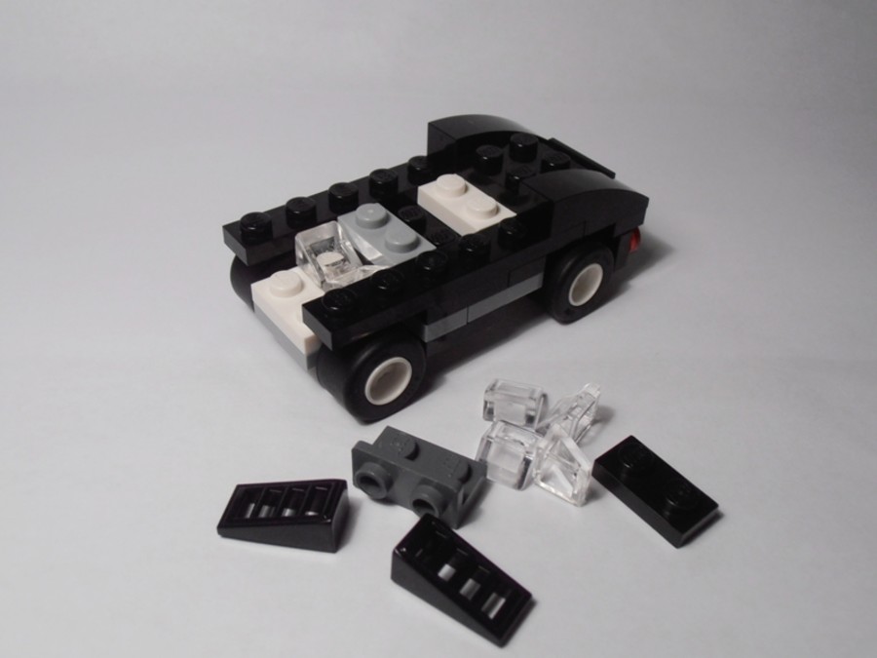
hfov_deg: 50.1
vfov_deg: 38.7
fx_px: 937
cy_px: 329
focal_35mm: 37
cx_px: 438
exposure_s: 1/80
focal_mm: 6.61
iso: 80
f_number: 3.9
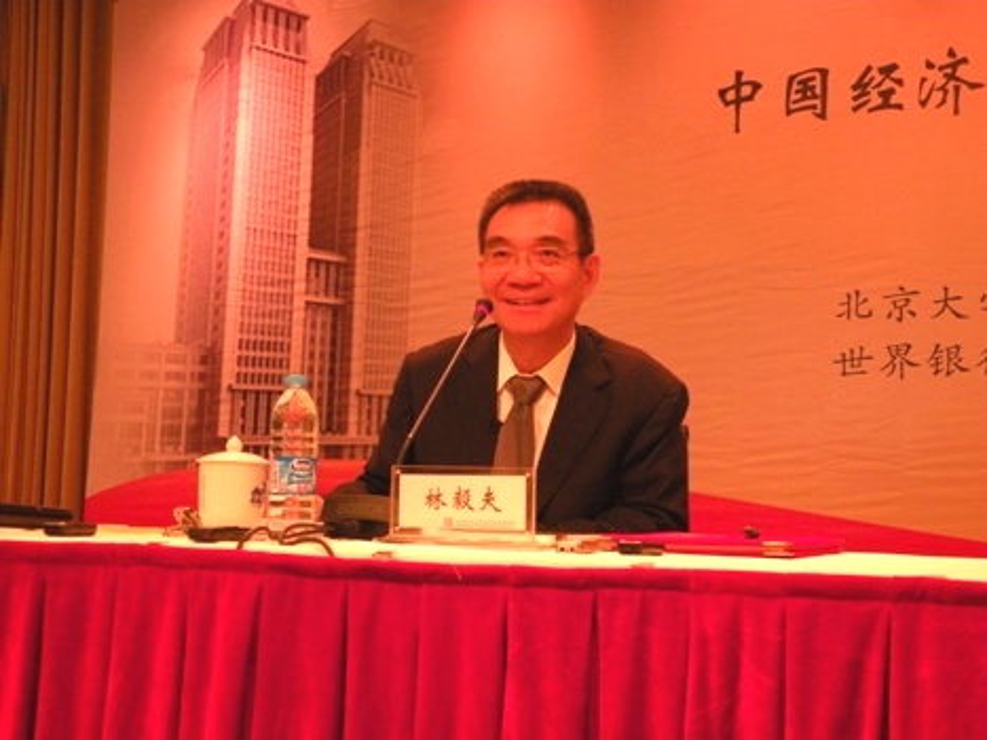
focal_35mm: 56
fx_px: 1596
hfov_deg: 34.4
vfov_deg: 26.1
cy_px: 370
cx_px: 494
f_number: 3.5
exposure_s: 1/57.1
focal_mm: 9.8
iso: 400
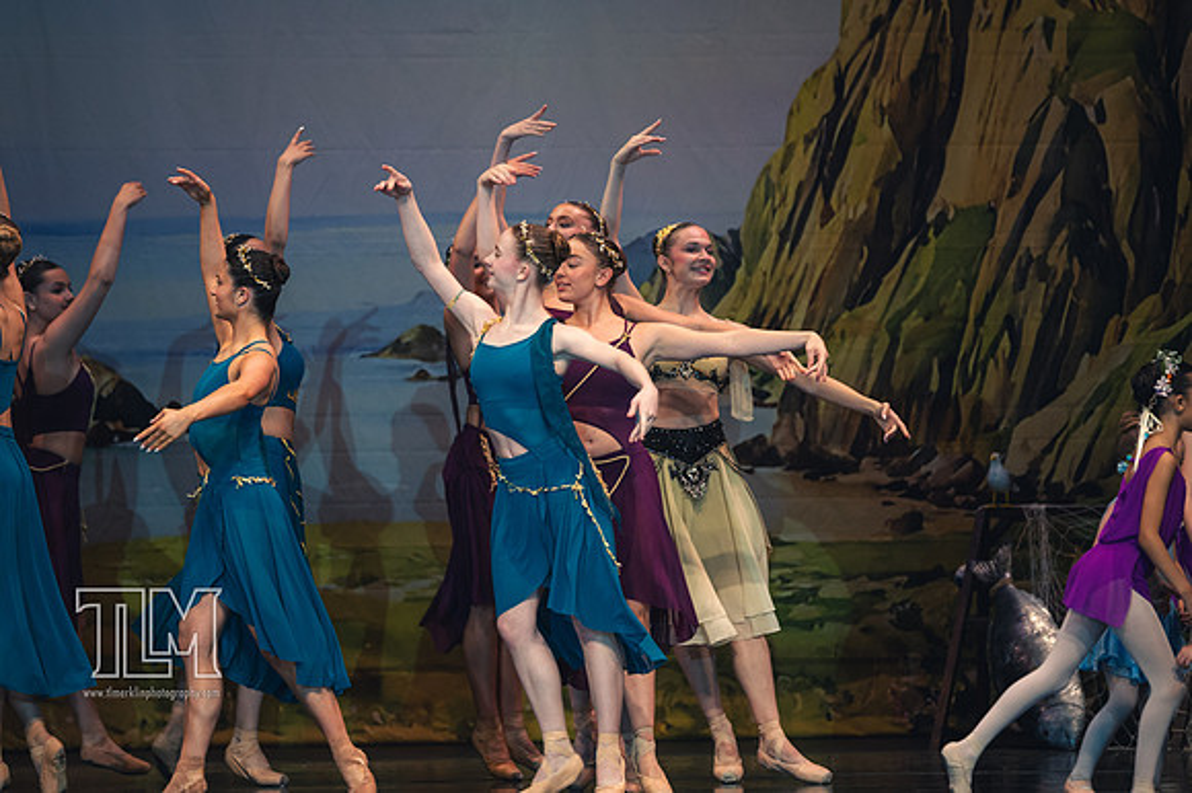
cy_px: 396
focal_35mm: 300
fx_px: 9927
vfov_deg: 4.6
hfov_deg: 6.9
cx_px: 596
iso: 720
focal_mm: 200
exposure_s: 1/500
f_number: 2.8
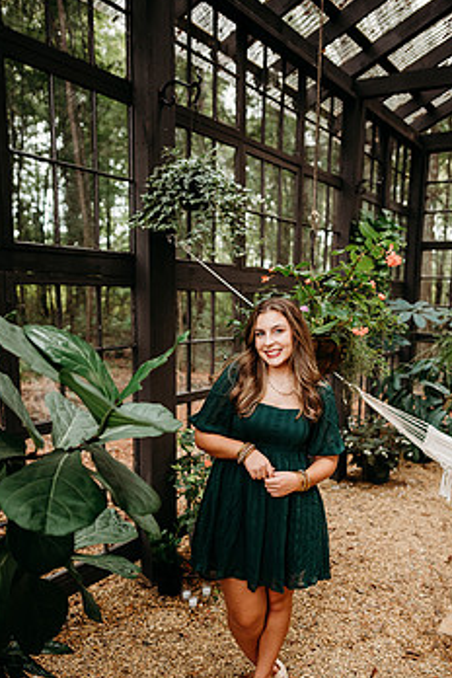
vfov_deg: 59.8
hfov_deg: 42.2
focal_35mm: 31
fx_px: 584
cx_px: 267
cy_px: 409
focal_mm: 24
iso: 400
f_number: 2.2
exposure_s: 1/320
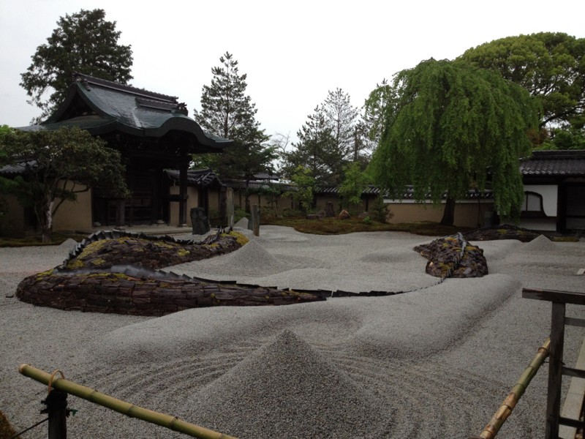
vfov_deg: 40.7
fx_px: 591
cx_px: 292
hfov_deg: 52.6
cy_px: 220
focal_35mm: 35
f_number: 2.4
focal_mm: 4.28
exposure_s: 1/120
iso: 100
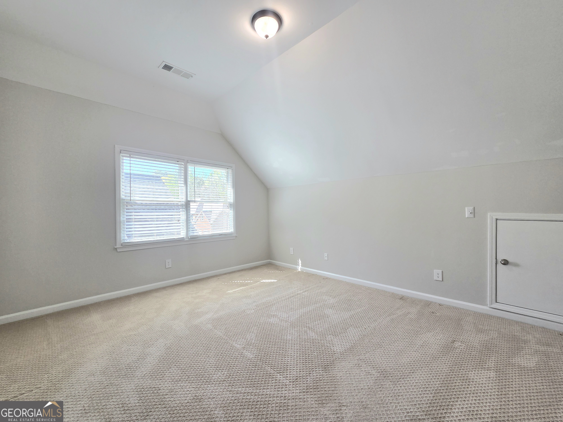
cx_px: 282
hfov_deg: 106.2
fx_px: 211
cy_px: 211
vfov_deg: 89.9
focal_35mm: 13
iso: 64
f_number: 2.2
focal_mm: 2.2
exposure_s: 1/120
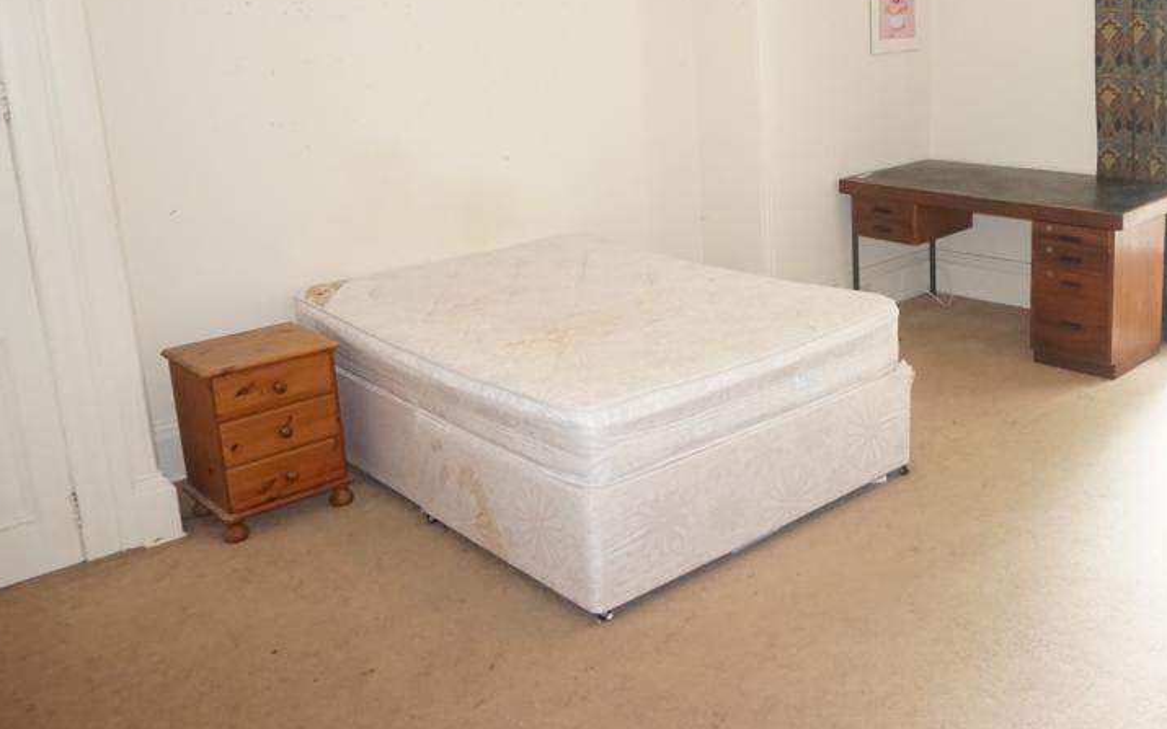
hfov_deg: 54.1
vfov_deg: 35.9
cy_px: 245
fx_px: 1113
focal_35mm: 35
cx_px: 783
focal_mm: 16
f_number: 4
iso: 2000
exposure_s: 1/100
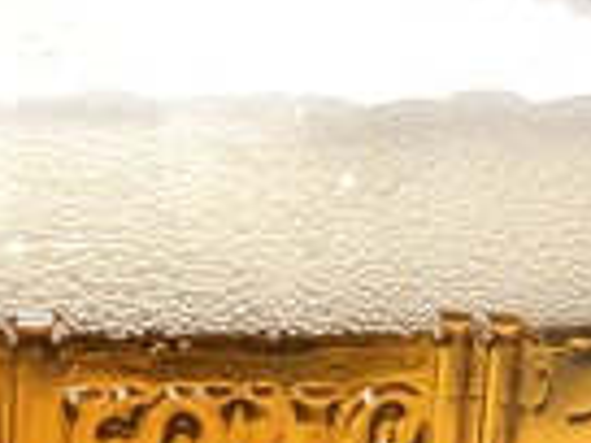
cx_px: -504
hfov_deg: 9.5
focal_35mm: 197
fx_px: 3363
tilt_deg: -10.3
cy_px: 578
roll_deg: -1.3
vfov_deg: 7.5
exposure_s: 1/6
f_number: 1.8
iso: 80
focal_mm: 3.99
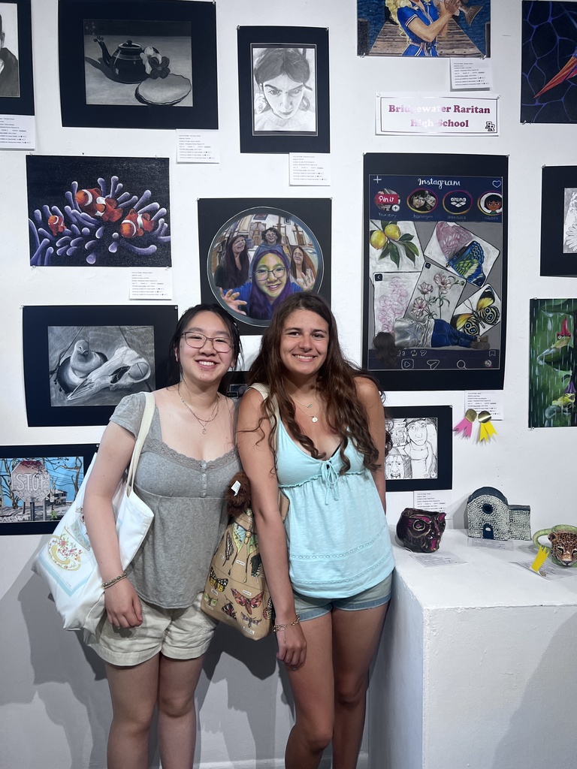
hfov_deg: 53.1
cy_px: 384
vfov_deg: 67.3
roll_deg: +0.7
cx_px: 288
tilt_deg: -6.2
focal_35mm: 26
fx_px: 578
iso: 64
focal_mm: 5.7
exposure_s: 1/120
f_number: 1.5
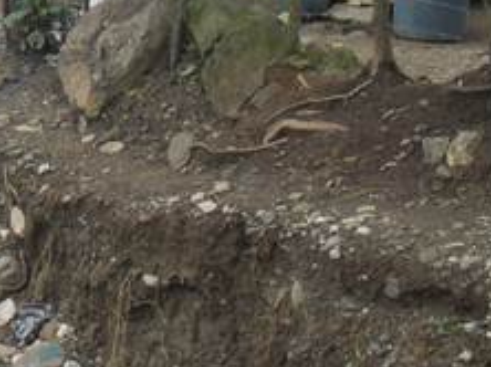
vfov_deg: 14.5
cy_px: 51
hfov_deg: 18.1
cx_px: -153
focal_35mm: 101
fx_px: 1431
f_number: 8.4
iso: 100
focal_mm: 6.3
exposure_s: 1/90
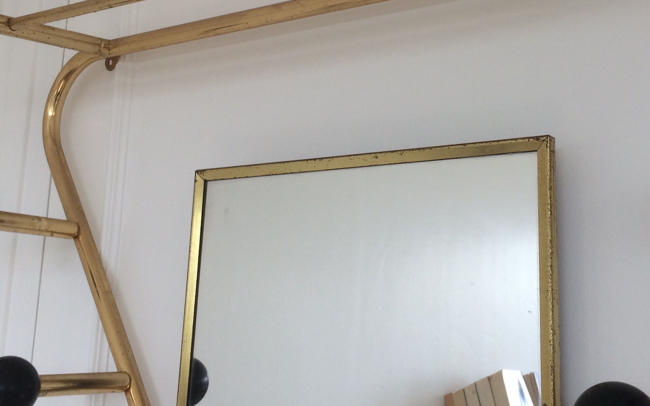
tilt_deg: +13.5
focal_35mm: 52
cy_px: 121
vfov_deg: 24.7
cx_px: 394
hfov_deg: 38.7
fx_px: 921
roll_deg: -1.4
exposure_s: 1/134
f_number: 2.2
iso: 32
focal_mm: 4.15
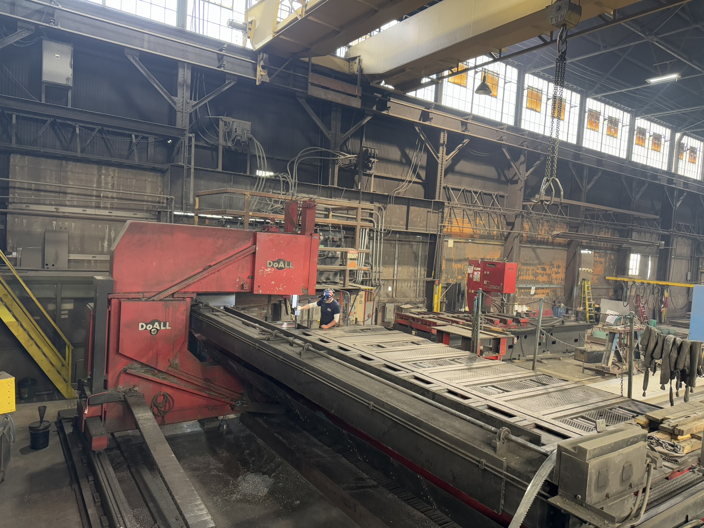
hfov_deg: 71.6
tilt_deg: -3.4
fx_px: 488
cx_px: 352
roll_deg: -2.9
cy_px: 264
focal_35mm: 24
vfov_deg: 56.8
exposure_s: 1/40
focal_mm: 6.76
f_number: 1.78
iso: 640
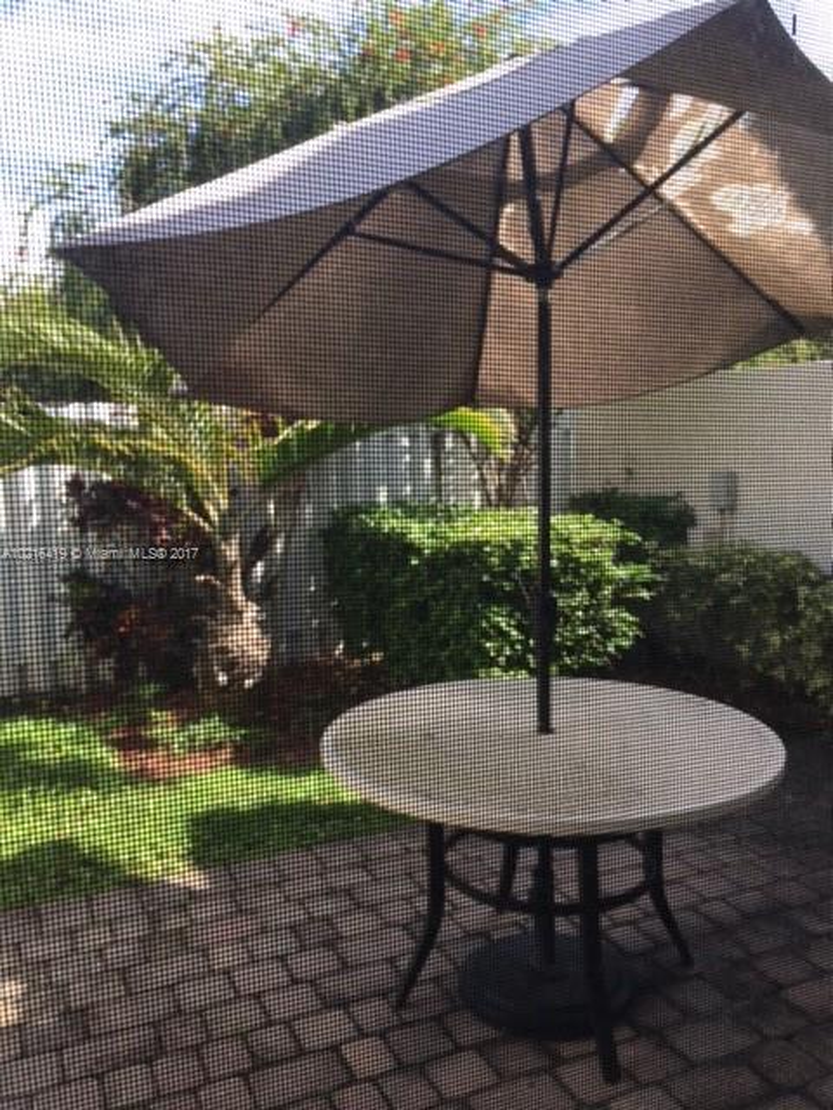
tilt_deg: -5.7
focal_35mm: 29
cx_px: 416
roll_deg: +1.3
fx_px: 930
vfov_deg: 61.7
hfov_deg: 48.2
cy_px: 555
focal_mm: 4.15
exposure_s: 1/298
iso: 25
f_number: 2.2
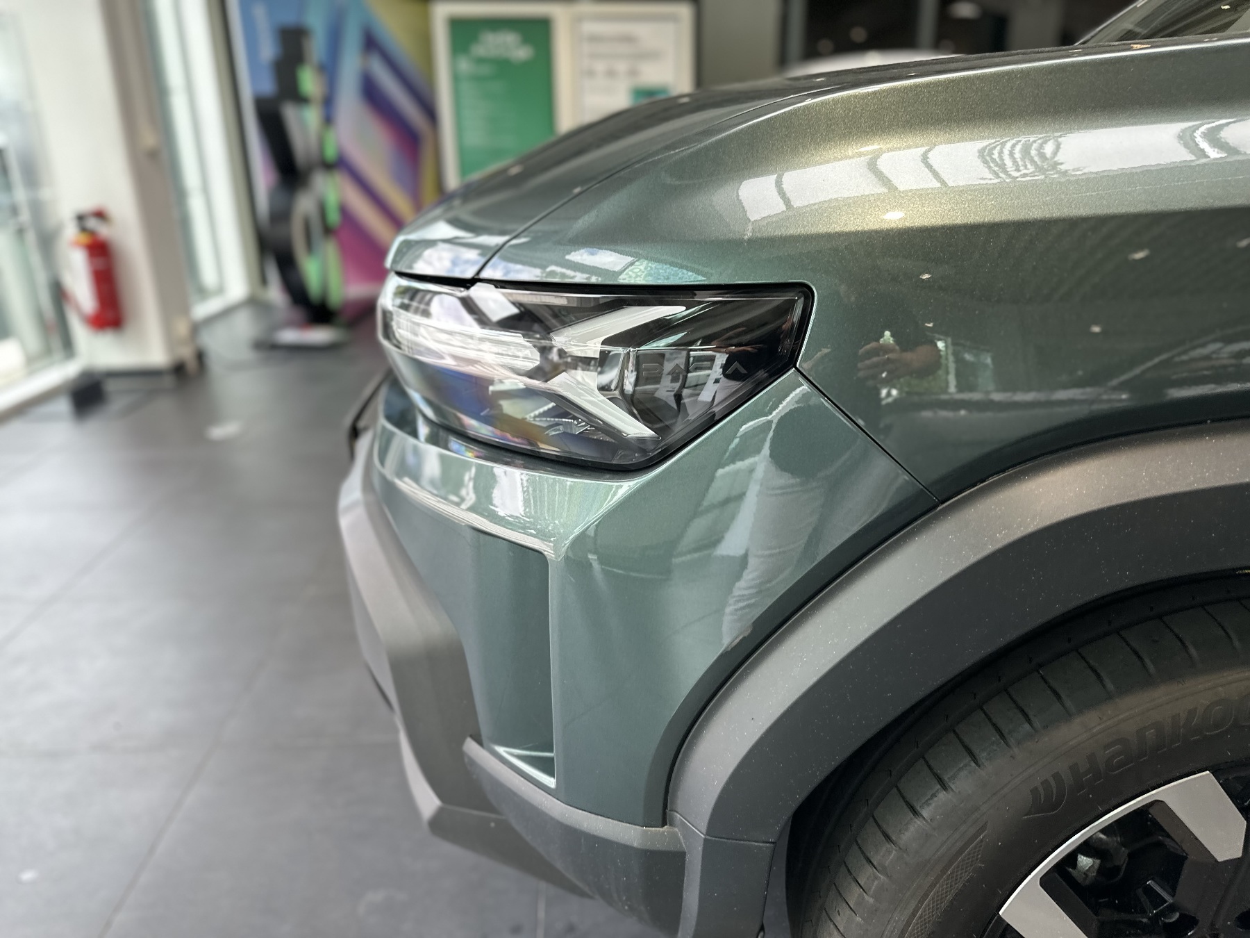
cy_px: 469
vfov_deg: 56.8
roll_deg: +1.6
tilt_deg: -16.3
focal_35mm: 24
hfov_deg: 71.6
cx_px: 625
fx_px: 867
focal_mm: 6.86
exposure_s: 1/195
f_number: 1.78
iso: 80
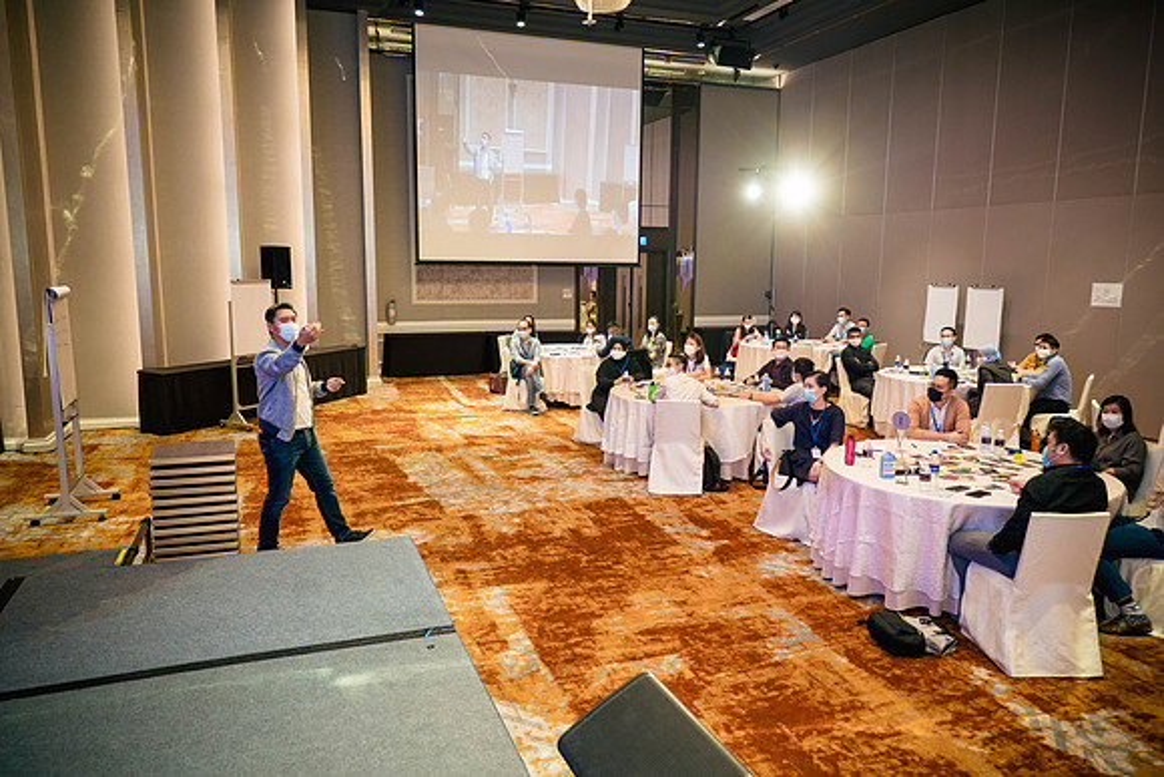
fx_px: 807
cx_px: 582
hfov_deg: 71.6
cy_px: 388
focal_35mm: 25
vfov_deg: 51.4
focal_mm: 12
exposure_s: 1/100
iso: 640
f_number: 1.7
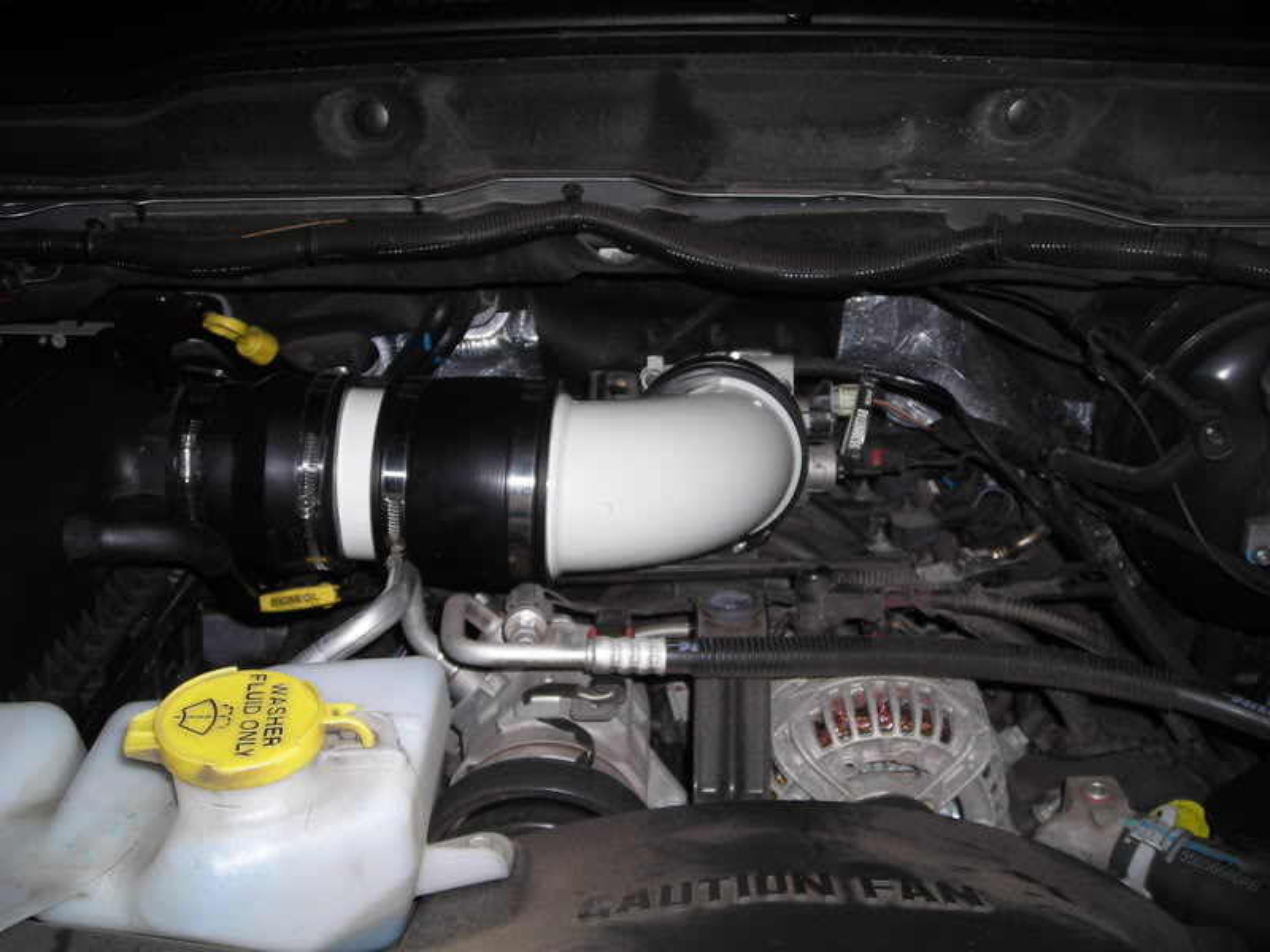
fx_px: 1394
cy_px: 476
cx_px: 635
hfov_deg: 49.0
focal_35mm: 38
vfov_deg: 37.7
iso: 50
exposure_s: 1/60
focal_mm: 6.3
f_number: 3.2
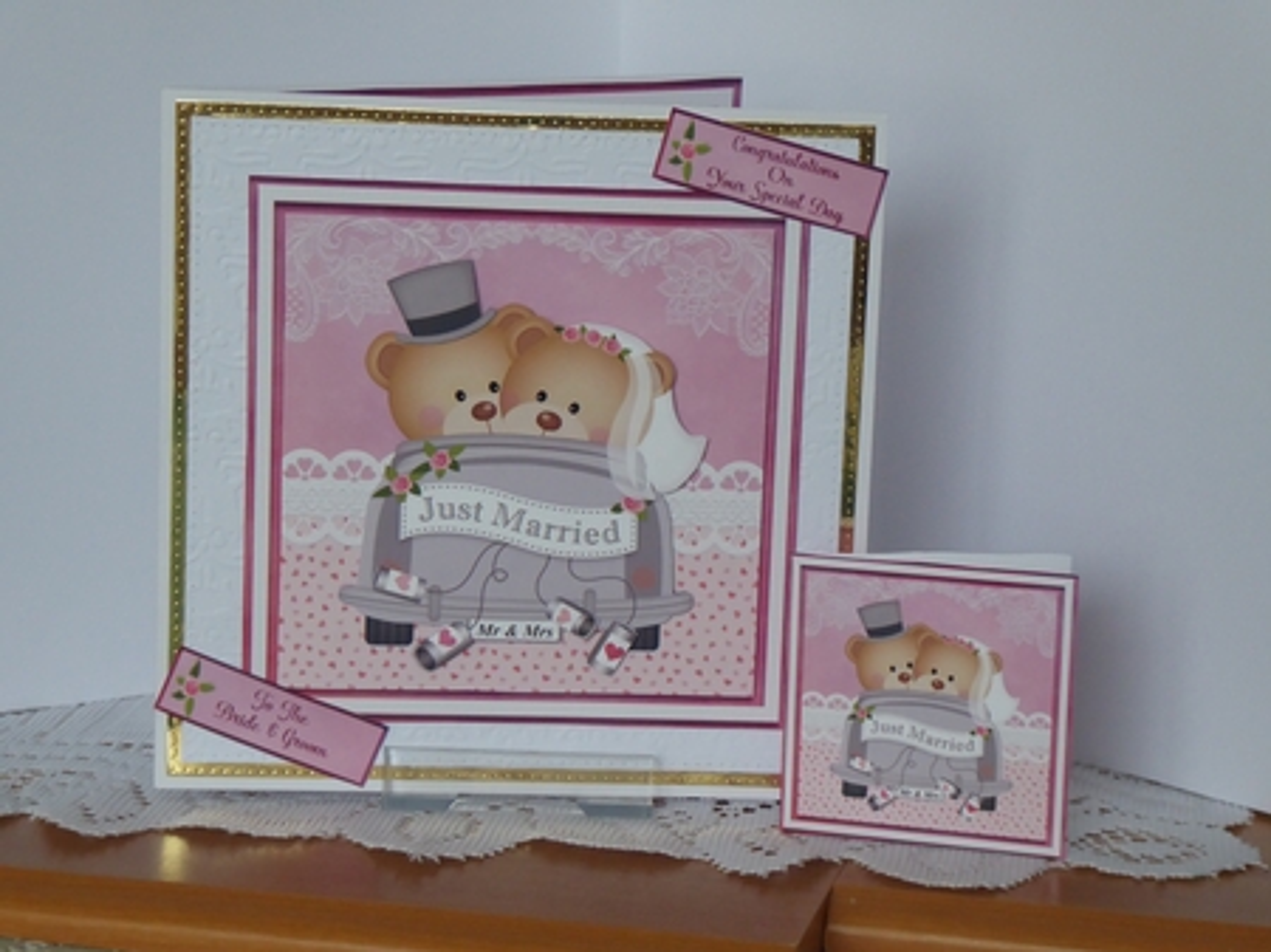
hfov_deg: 20.0
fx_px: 3596
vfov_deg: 15.1
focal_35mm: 98
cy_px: 476
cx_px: 636
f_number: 4.9
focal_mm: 16.1
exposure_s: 1/25
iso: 400
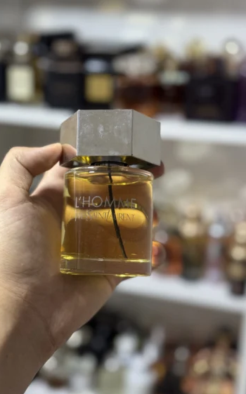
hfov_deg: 24.8
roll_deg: -2.3
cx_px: 98
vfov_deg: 38.9
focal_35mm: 52
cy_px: 201
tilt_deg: -19.1
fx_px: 559
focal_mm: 6.76
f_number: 1.78
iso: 200
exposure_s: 1/50
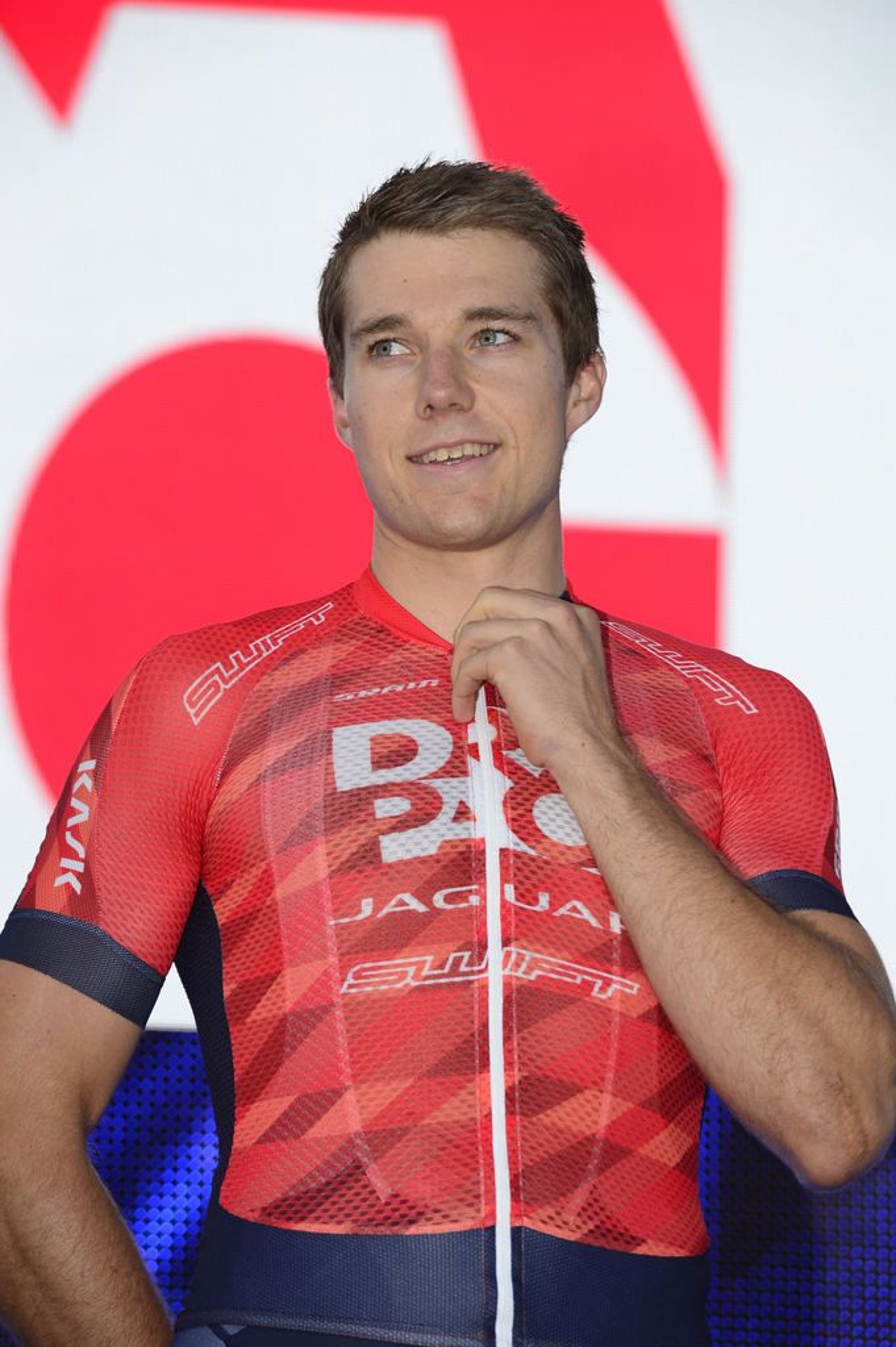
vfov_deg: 10.3
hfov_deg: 6.9
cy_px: 674
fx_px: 7479
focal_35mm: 200
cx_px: 448
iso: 200
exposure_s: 1/250
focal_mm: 200
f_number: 9
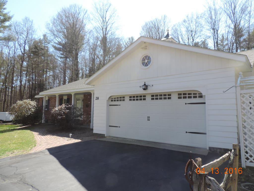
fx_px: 176
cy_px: 96
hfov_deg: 71.6
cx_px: 127
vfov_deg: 56.8
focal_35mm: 24
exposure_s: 1/400
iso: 80
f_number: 3
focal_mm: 4.3
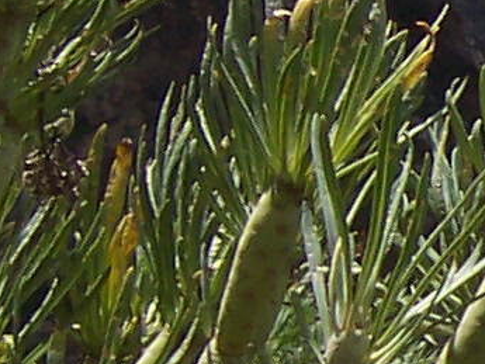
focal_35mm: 212
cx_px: 1352
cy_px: 157
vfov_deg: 7.0
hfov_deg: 8.2
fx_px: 2971
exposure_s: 1/500
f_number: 5.6
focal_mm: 5.6
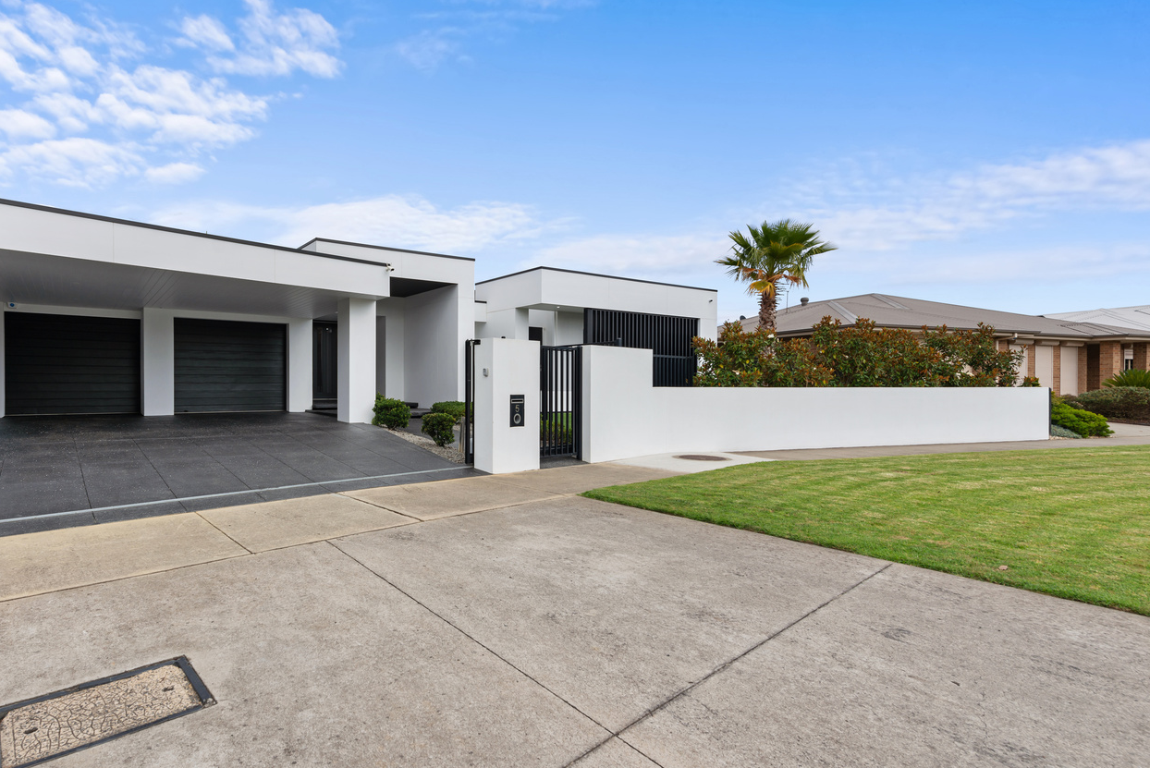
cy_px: 392
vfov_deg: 67.5
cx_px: 418
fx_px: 575
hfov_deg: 87.8
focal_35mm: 18
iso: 125
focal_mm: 14
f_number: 8
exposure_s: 1/250
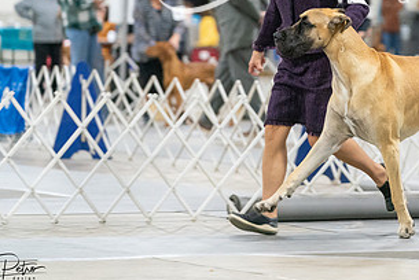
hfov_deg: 7.3
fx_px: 3274
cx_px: 353
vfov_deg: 4.9
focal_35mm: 281
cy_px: 38
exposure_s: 1/200
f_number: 3.2
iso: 6400
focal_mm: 148
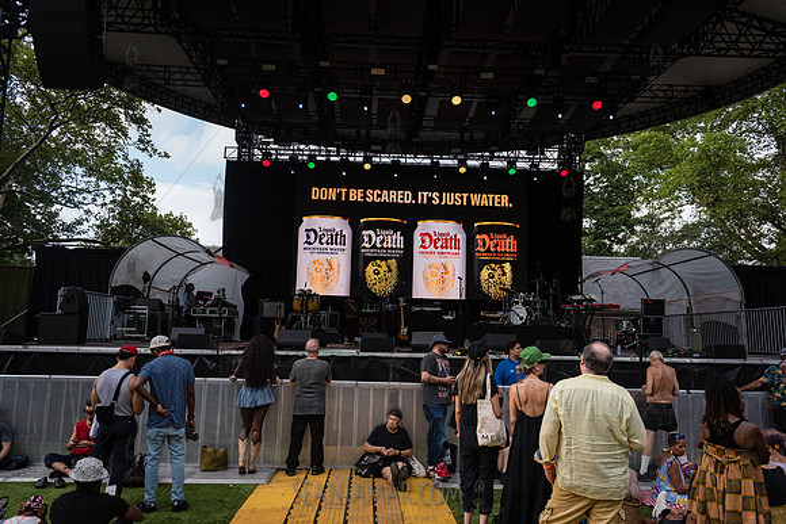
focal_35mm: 27
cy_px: 262
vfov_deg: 48.0
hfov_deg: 67.4
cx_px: 393
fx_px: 590
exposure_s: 1/1250
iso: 1000
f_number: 4.5
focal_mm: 27
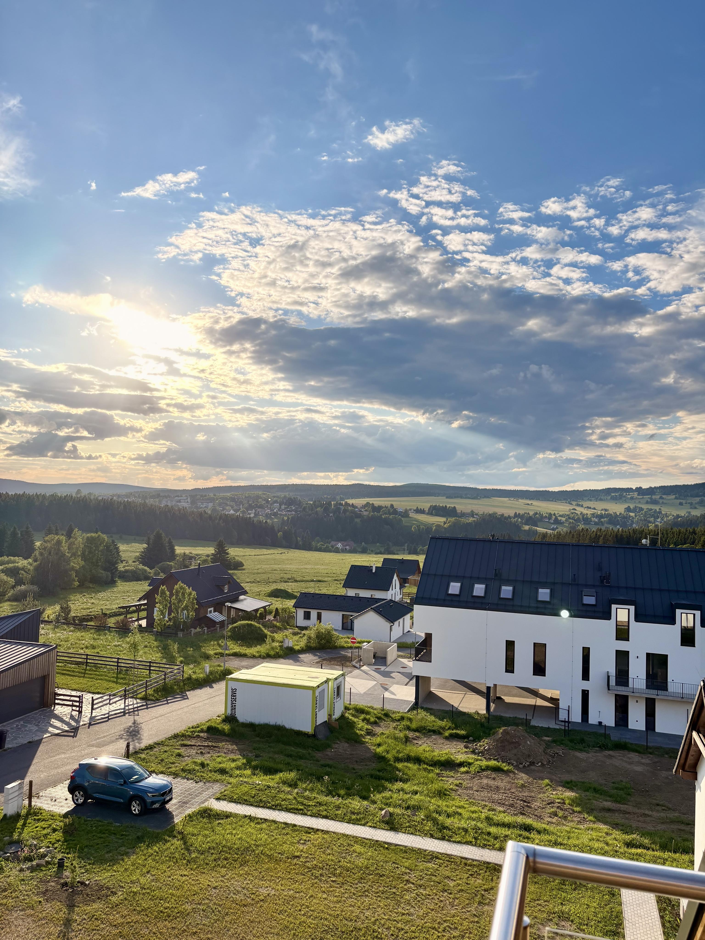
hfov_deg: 53.1
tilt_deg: +2.5
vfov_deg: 67.3
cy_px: 470
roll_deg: -1.3
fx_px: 706
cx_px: 352
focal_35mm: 26
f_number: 1.6
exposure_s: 1/2364
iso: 64
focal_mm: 5.96
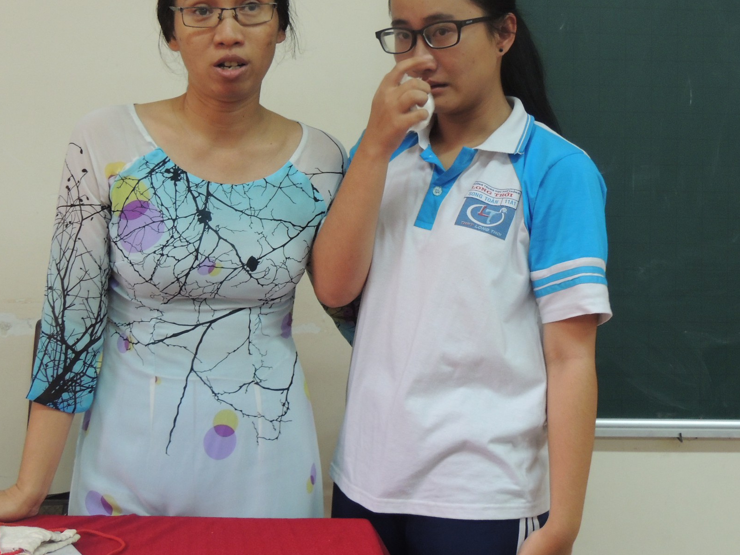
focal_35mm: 54
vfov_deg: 26.9
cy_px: 213
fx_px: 1154
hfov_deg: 35.5
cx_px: 321
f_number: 3.4
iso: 400
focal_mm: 7.6
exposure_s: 1/30
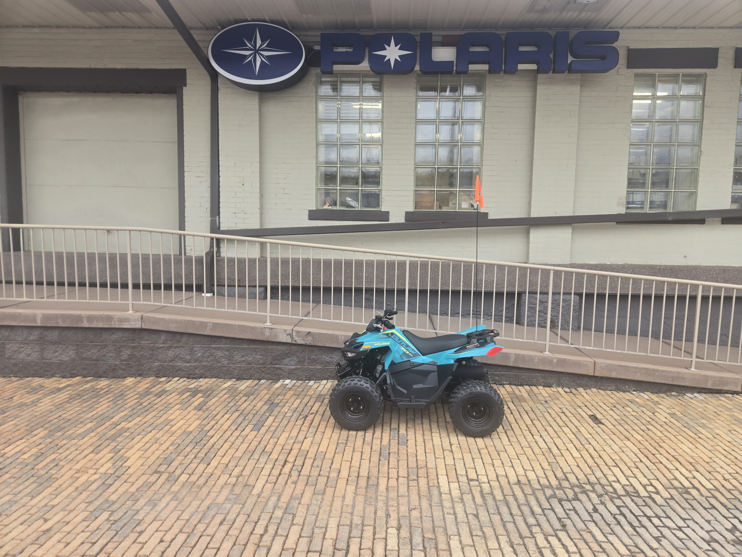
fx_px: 493
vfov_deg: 58.9
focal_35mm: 23
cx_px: 371
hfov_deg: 73.9
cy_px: 278
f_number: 1.8
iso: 32
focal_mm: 5.4
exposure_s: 1/180
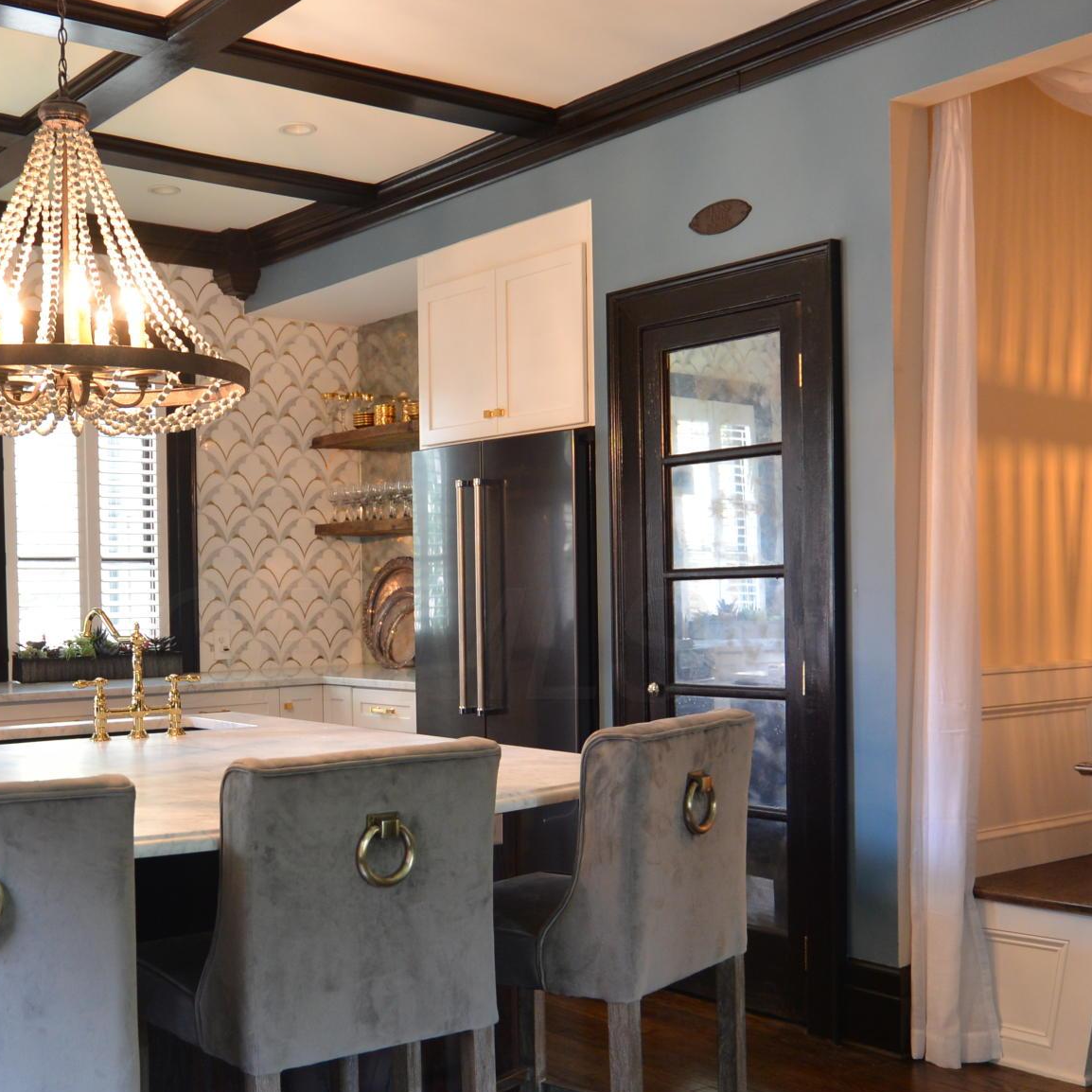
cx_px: 424
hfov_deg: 39.8
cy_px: 644
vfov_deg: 39.9
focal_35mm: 42
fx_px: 1499
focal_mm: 19
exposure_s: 1/30
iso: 500
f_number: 3.5
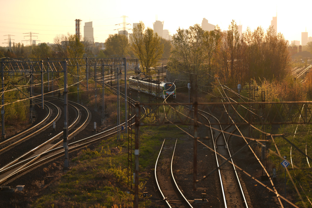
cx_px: 156
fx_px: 1170
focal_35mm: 135
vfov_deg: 10.2
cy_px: 104
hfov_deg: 15.2
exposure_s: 1/2500
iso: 50
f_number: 1.4
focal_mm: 135
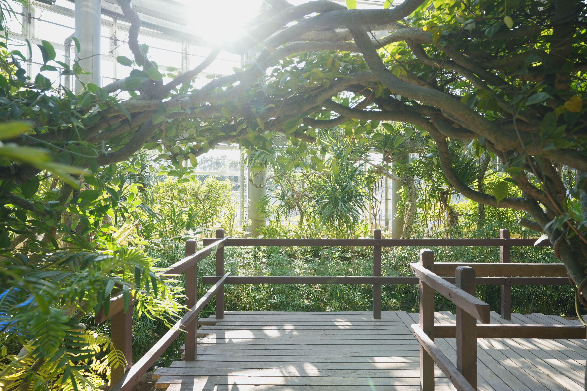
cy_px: 196
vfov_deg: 53.1
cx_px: 294
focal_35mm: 24
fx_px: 391
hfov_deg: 73.7
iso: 200
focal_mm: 24
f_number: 5.6
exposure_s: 1/60
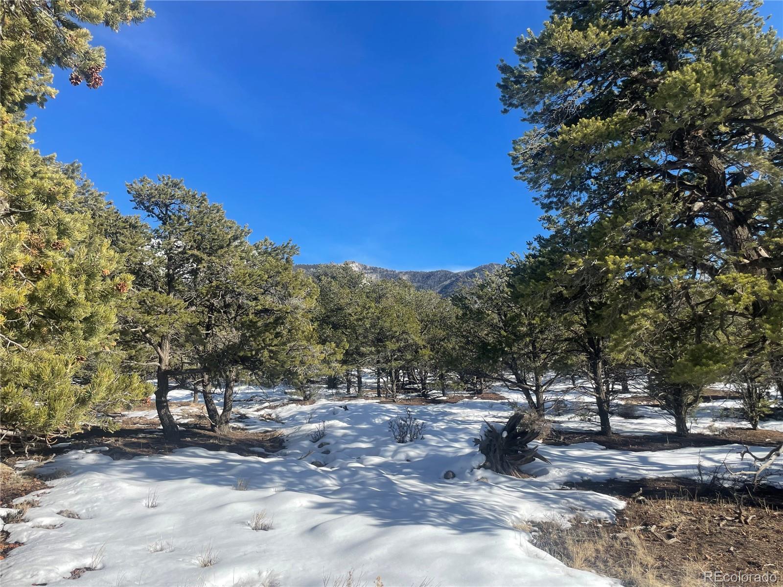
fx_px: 588
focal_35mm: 26
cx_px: 392
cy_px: 294
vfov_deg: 53.1
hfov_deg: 67.3
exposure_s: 1/3205
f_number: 1.6
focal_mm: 4.2
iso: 32
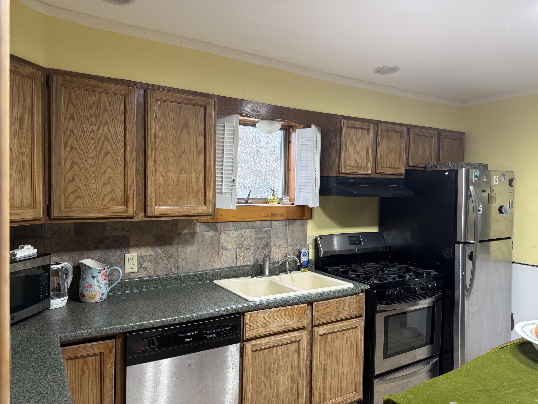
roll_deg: -0.9
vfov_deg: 56.8
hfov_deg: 71.6
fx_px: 373
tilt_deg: -1.4
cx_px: 269
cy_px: 202
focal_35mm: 24
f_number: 1.78
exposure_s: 1/120
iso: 160
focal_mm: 6.76
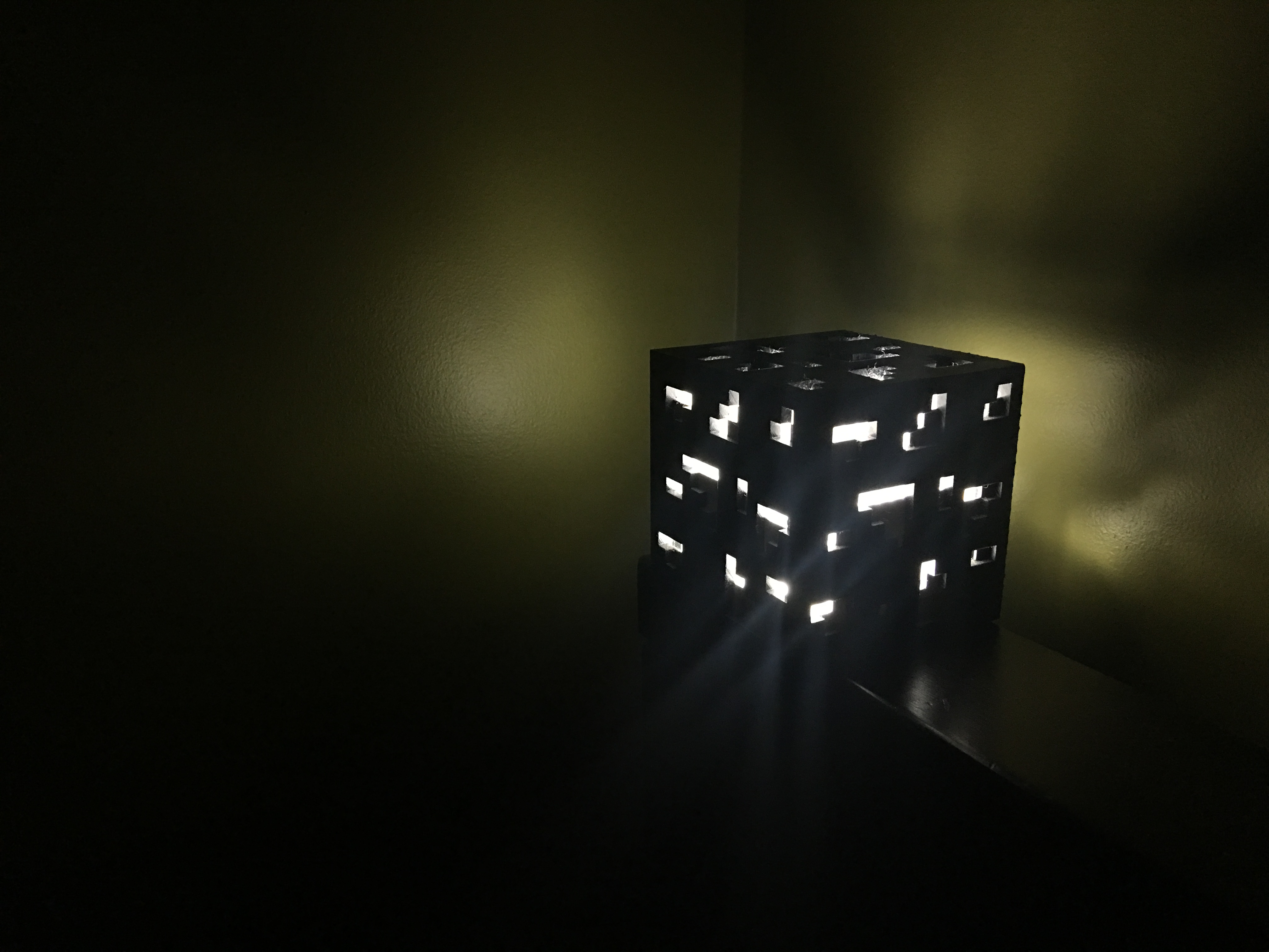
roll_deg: +0.5
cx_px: 634
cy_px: 476
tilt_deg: -15.5
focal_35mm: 29
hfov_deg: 61.7
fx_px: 1063
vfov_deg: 48.2
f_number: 2.2
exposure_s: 1/8
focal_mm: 4.15
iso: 100
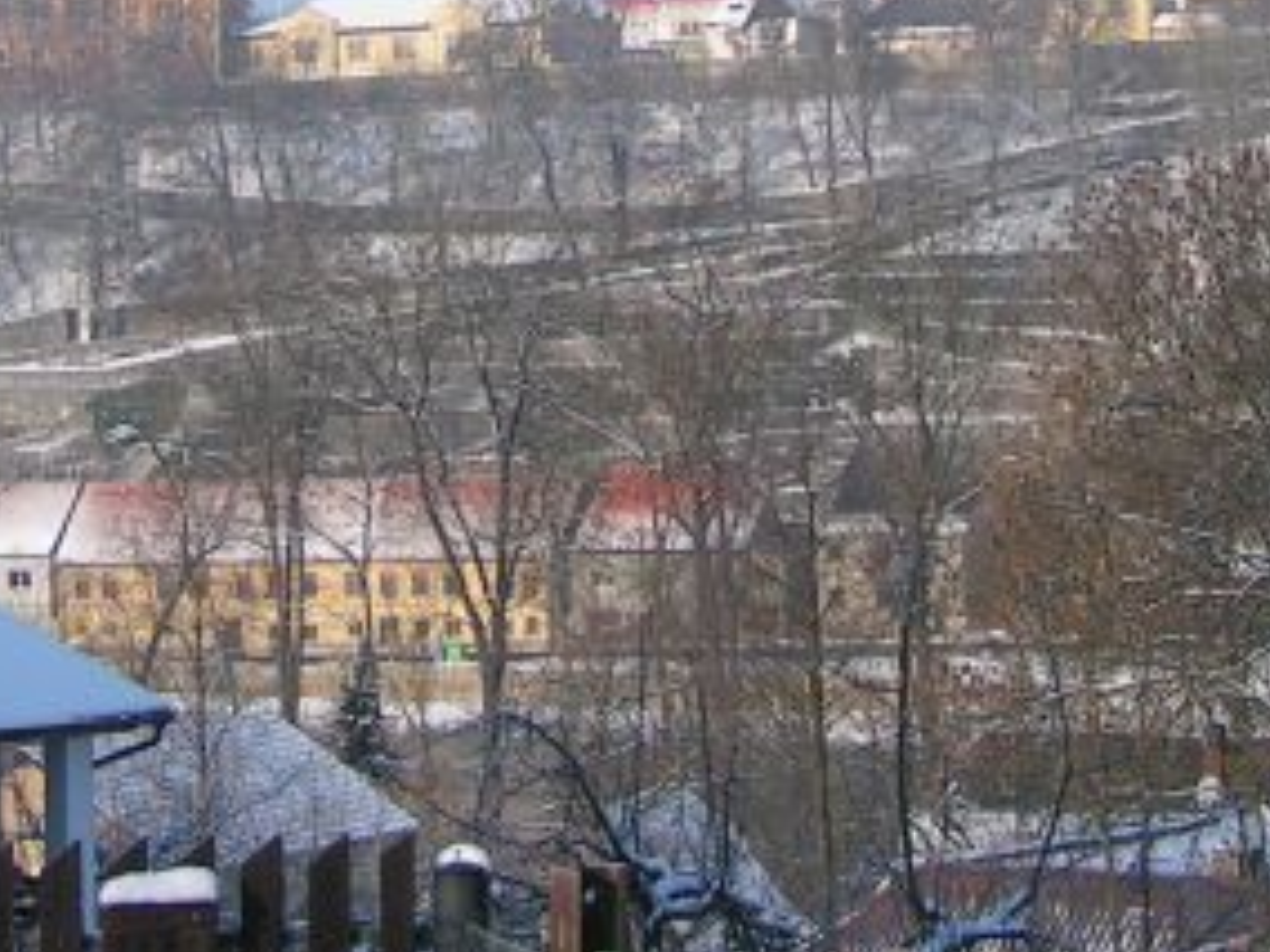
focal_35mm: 107
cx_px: 514
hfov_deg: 18.4
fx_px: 3926
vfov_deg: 13.6
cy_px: -36
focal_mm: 6.3
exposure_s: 1/1000
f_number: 3.2
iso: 50
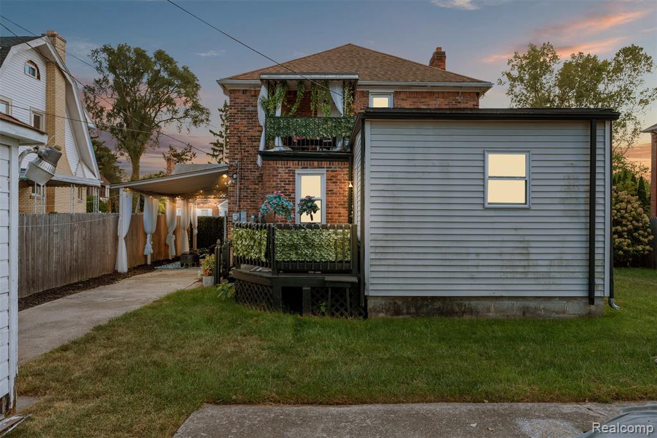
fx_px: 456
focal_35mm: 25
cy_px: 219
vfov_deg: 51.3
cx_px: 328
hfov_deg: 71.5
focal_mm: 25
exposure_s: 1/13
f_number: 8
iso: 100
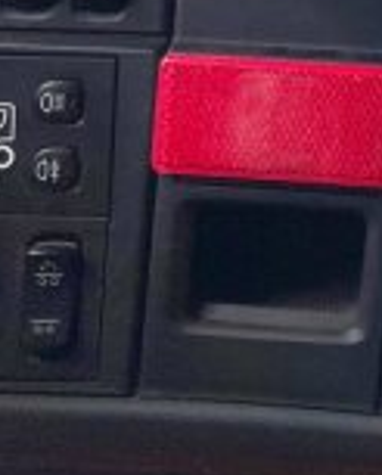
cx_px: 786
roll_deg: -4.7
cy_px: -149
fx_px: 1494
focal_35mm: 106
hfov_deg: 12.6
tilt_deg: -15.8
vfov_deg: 17.0
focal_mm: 5.7
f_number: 1.5
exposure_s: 1/414
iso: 50
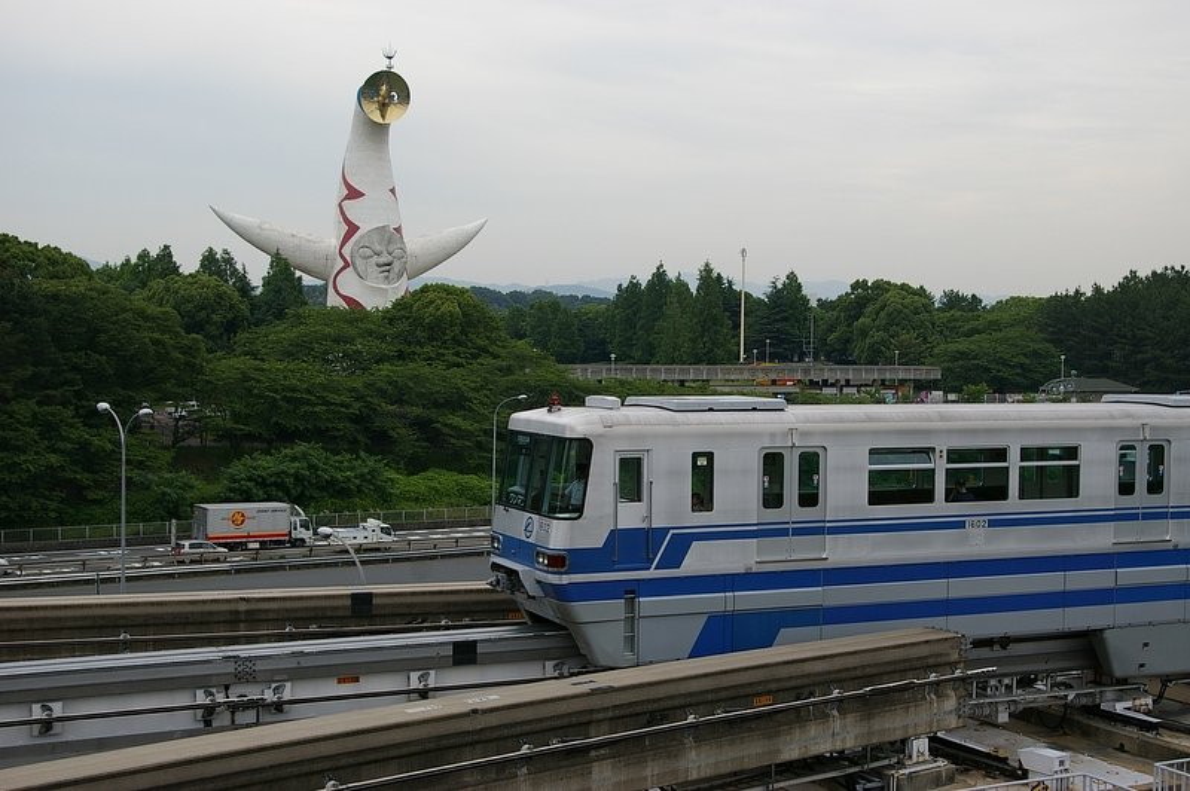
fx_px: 1635
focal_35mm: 50
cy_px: 396
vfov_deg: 27.2
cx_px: 595
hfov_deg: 40.0
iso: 200
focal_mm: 33
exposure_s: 1/500
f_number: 5.6
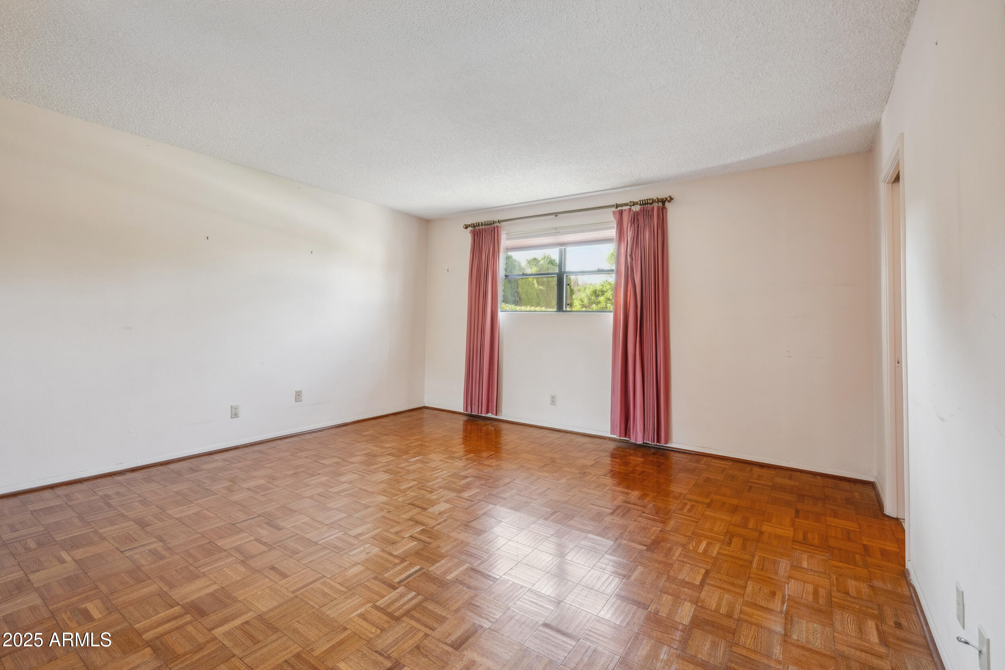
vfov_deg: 73.8
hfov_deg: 96.7
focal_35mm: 16
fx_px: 447
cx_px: 502
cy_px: 335
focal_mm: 16
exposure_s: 1/6
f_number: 8
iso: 800
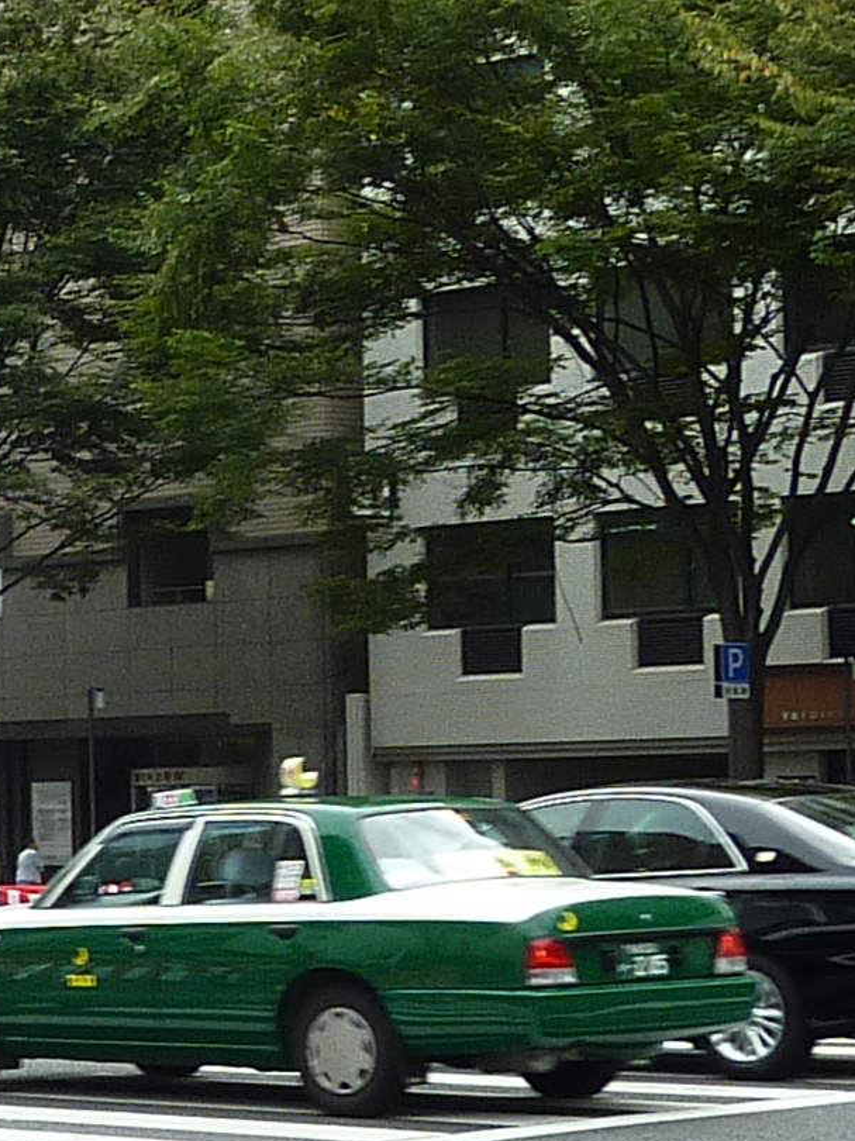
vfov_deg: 15.3
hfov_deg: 11.0
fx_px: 4251
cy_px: 699
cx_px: -493
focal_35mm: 129
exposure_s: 1/250
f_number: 4
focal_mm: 4.7
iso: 80
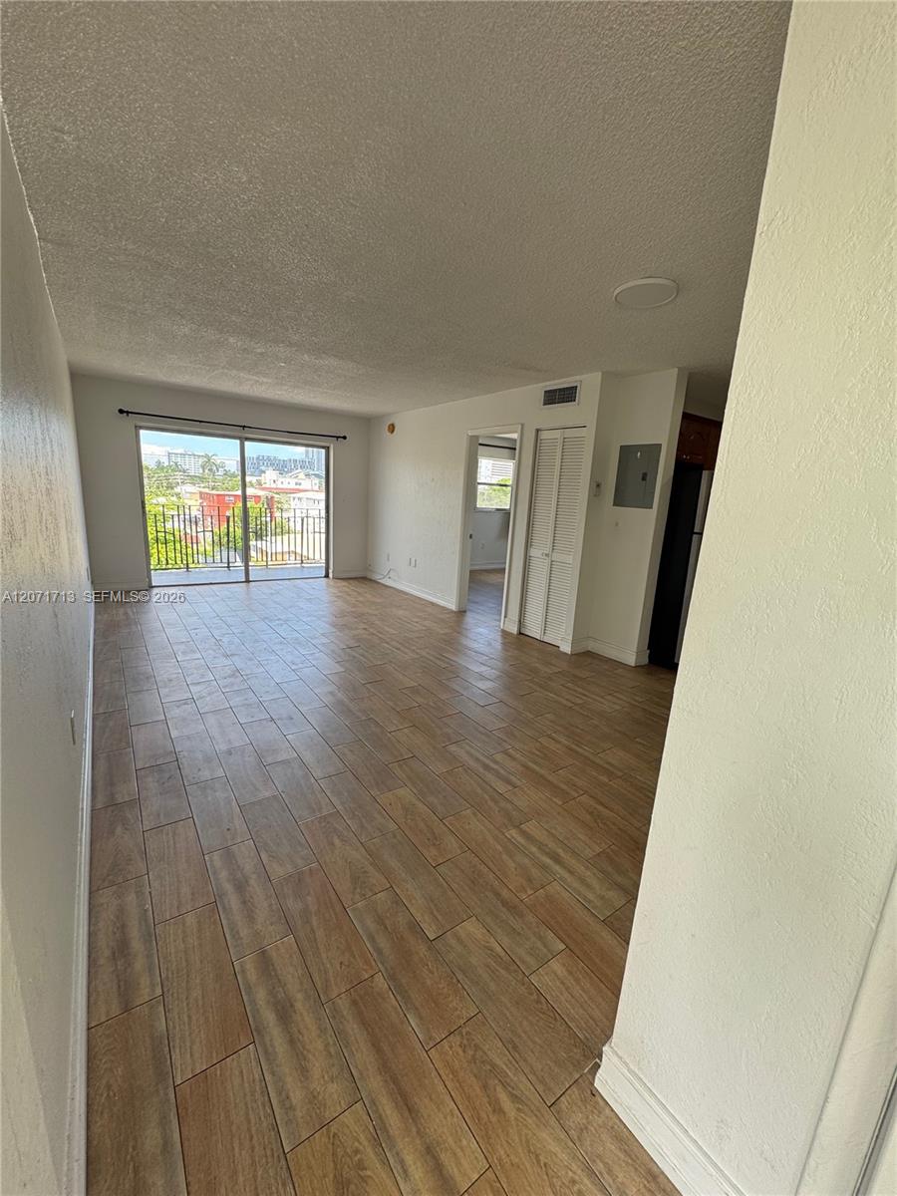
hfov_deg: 85.7
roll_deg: -3.1
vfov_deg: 102.1
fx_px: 484
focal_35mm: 14
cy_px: 598
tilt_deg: -12.8
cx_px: 448
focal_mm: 2.22
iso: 40
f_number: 2.2
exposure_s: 1/120
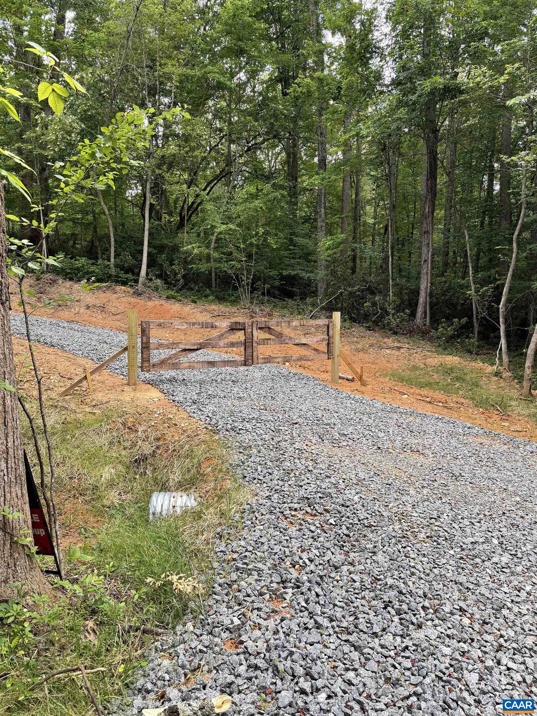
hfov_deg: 56.8
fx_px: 496
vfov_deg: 71.6
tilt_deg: -4.6
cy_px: 358
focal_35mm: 24
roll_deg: +0.0
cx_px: 268
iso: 64
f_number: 1.78
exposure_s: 1/121
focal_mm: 6.76
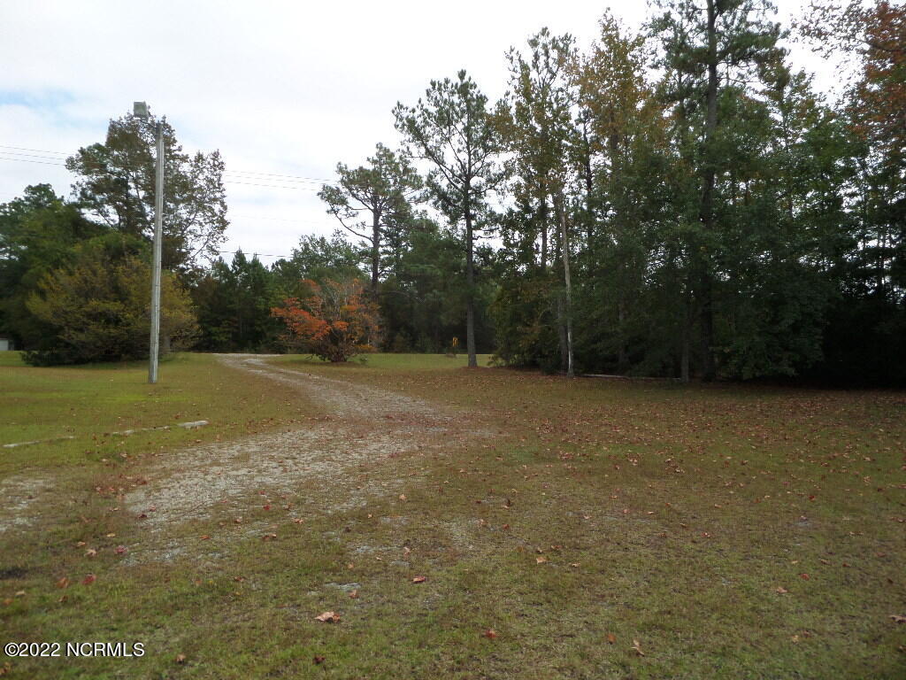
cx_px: 453
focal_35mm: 24
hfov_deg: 71.6
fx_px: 628
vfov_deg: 56.8
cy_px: 340
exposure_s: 1/1000
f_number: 3.2
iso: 100
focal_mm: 4
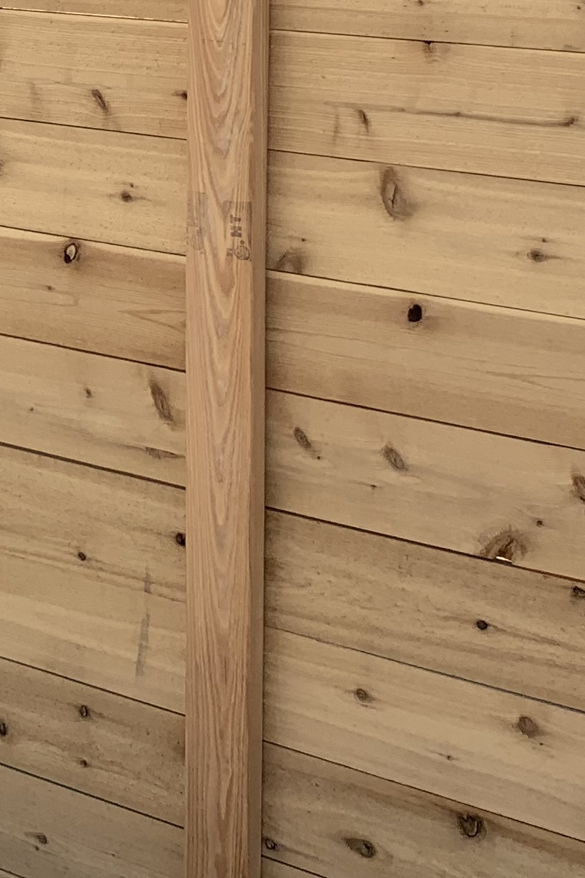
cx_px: -216
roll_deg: -0.9
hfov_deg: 14.9
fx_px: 2121
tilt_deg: -5.9
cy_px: 17
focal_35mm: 87
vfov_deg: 22.5
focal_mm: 4.25
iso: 25
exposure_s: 1/936
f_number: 1.8
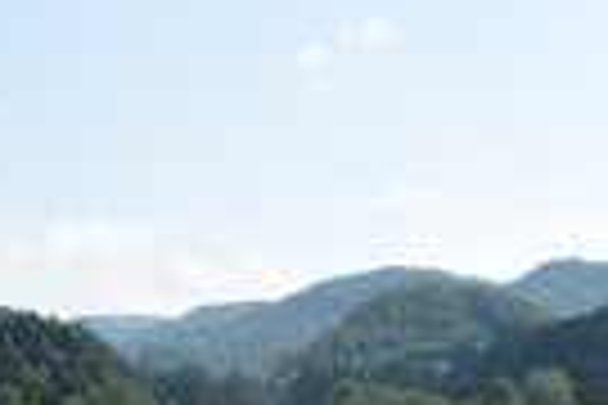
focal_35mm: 104
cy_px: 504
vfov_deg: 12.8
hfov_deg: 19.5
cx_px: 180
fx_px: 1756
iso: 64
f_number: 7.1
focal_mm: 26
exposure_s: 1/125
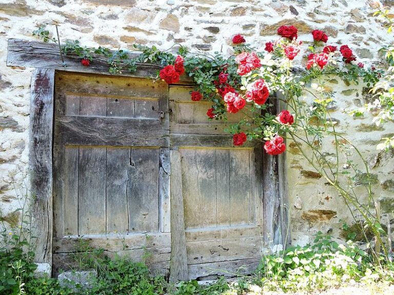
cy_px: 148
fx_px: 398
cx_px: 197
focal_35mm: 35
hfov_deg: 52.6
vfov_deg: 40.7
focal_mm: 6.3
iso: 100
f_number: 3.8
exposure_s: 1/80
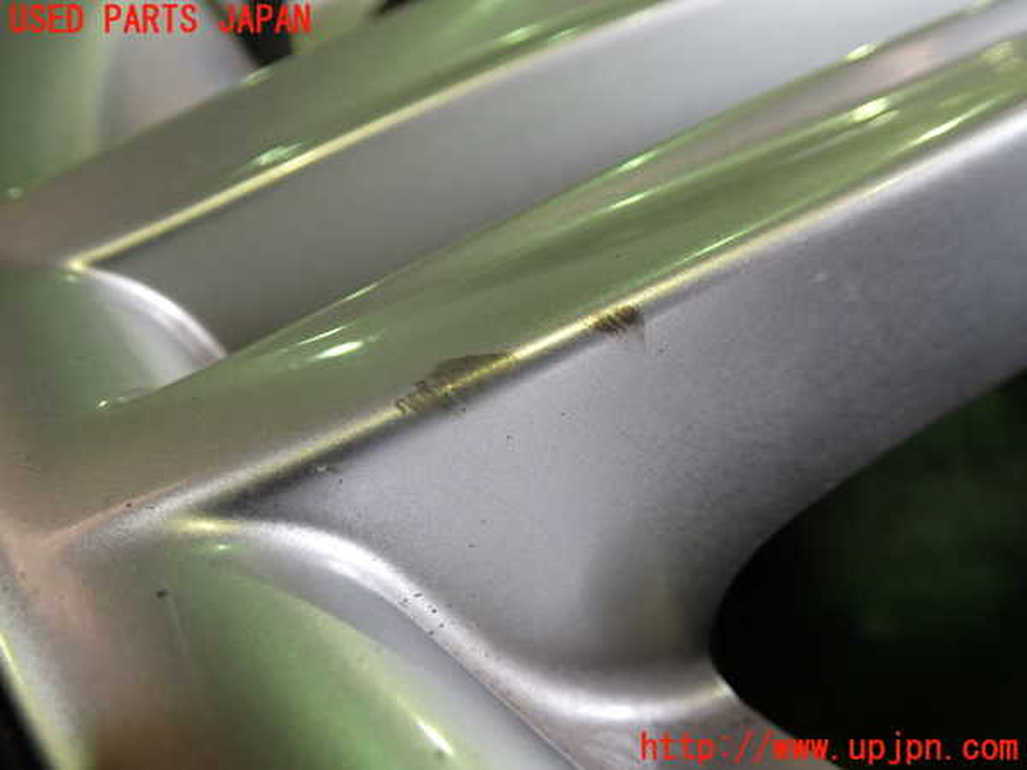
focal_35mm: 30
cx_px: 514
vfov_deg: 46.8
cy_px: 385
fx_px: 890
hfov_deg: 60.0
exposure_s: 1/30
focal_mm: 5.4
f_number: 2.3
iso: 200
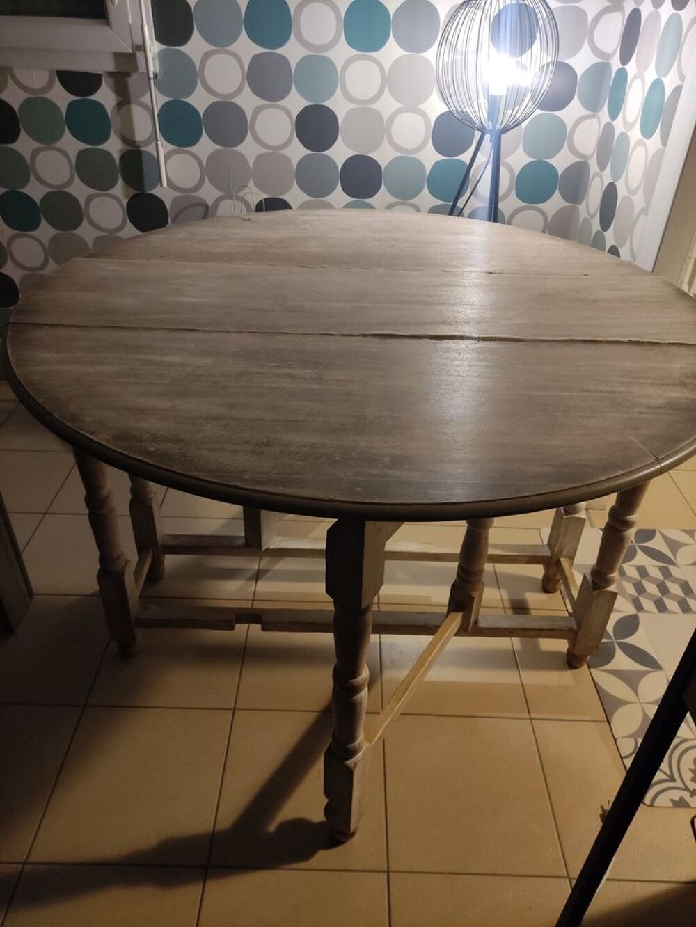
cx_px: 348
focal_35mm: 25
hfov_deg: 54.9
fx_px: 670
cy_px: 464
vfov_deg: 69.4
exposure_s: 1/50
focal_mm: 5.43
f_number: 1.89
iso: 311
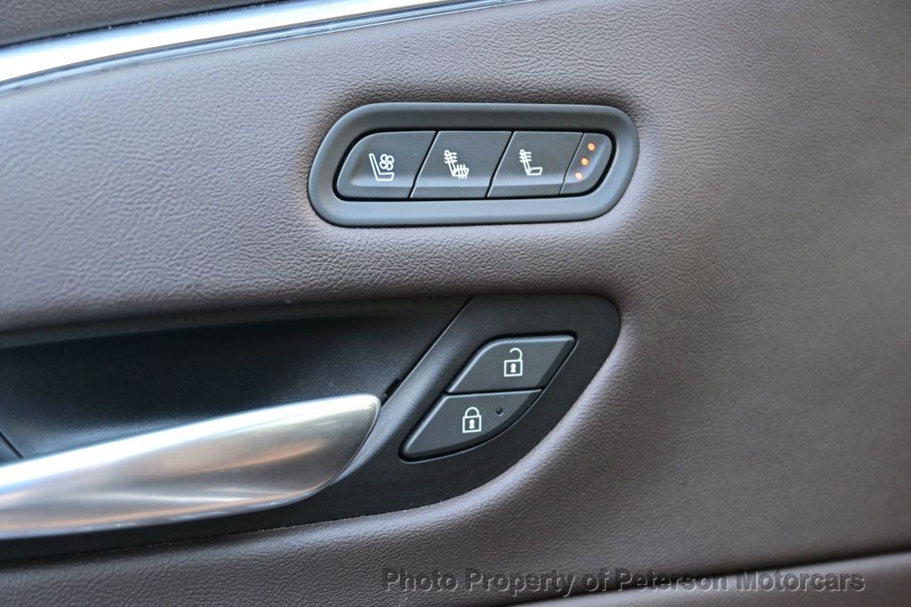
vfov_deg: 24.4
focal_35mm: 56
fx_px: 1404
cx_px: 456
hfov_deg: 36.0
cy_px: 304
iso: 720
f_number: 5.3
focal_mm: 37
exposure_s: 1/60
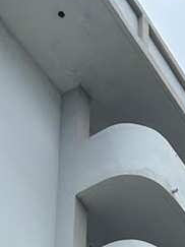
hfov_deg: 12.7
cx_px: 211
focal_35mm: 114
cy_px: 529
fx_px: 813
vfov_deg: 13.9
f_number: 1.5
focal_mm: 5.7
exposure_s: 1/5882
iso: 50
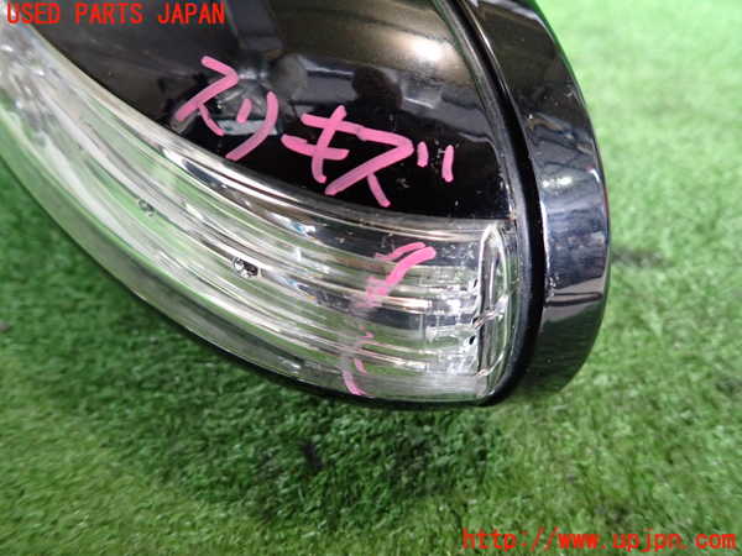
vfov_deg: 54.9
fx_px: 536
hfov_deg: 69.4
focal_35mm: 25
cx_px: 371
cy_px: 278
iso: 640
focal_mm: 4.5
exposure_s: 1/40
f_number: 2
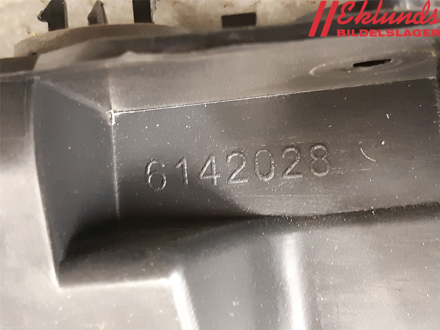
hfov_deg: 67.3
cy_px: 165
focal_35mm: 26
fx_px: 330
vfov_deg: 53.1
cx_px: 220
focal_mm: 3.93
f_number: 1.7
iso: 640
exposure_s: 1/17
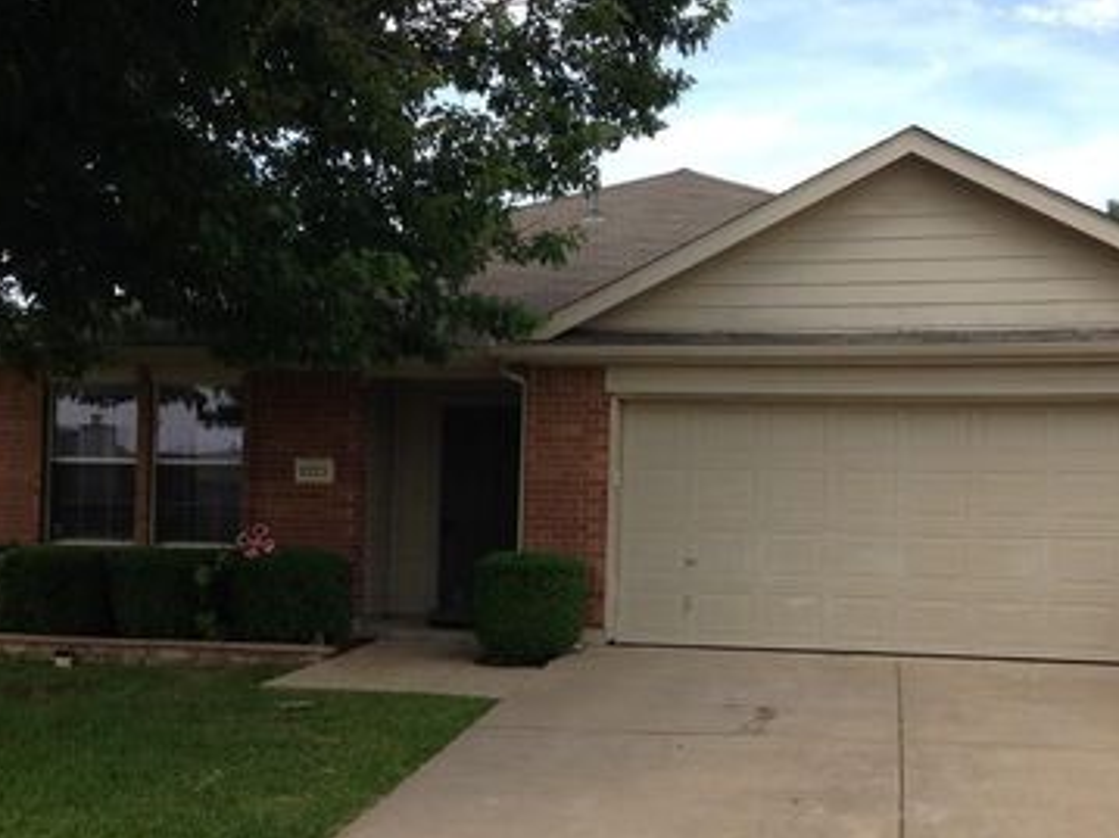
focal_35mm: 46
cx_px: 630
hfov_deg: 41.2
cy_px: 531
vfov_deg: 31.3
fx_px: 1487
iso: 50
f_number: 2.4
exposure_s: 1/565
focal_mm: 4.12
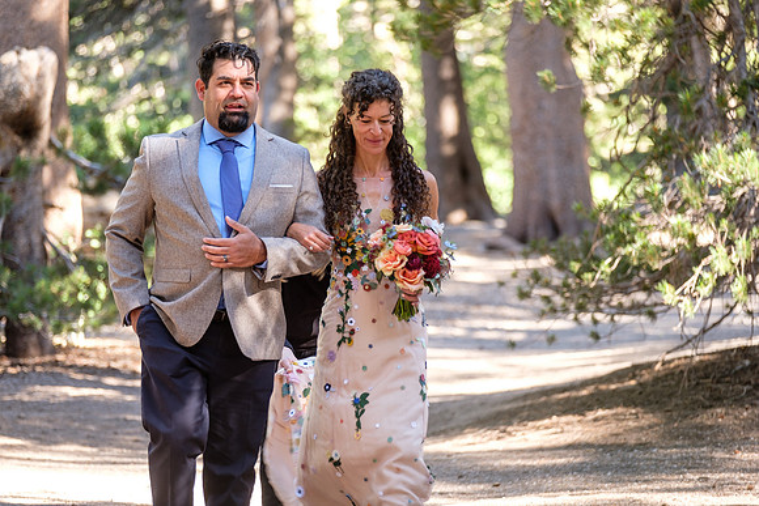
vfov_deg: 6.8
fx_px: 4260
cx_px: 380
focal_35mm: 202
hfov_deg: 10.2
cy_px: 253
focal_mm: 134.4
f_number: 2.8
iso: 200
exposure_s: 1/80
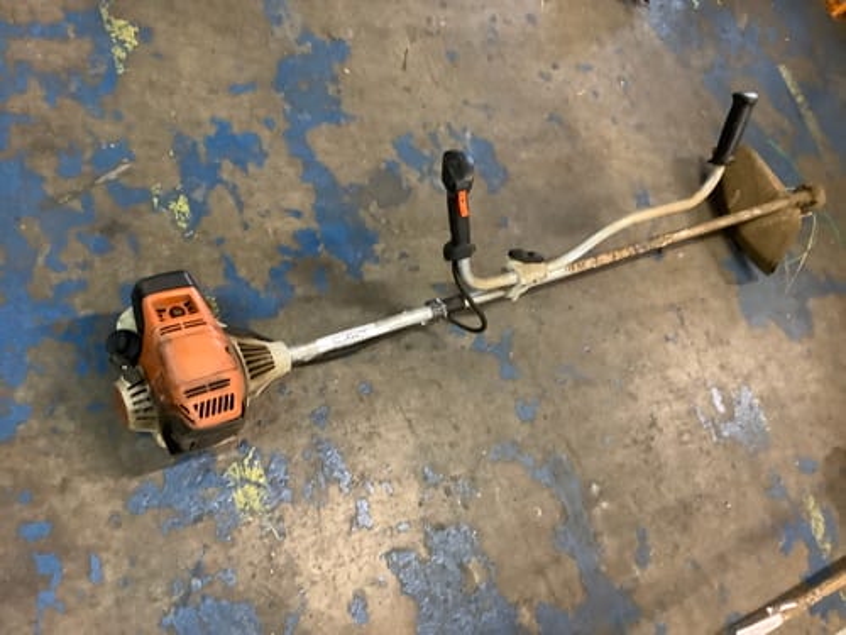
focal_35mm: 31
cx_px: 423
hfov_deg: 58.4
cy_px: 318
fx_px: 758
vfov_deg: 45.4
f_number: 2.4
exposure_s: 1/25
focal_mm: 3.3
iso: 400
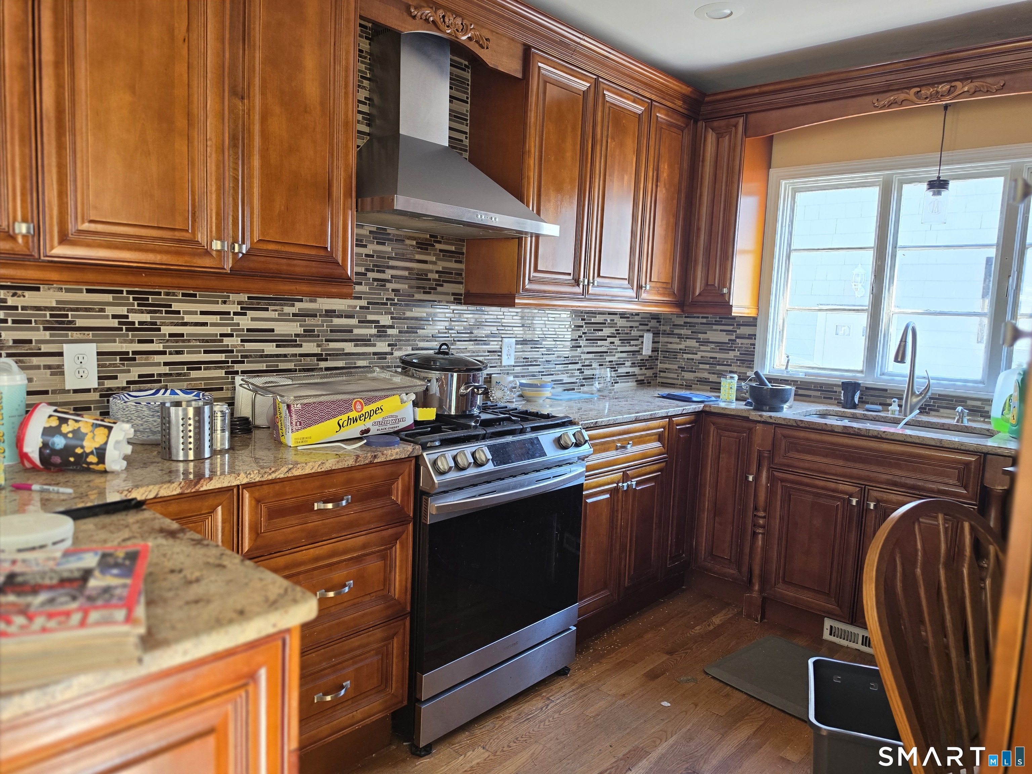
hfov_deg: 73.9
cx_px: 516
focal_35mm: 23
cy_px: 387
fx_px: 686
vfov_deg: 58.9
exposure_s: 1/120
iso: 125
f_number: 1.4
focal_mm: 6.5
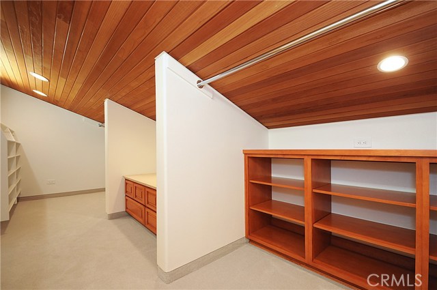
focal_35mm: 15
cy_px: 145
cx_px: 218
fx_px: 182
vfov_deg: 77.2
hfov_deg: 100.5
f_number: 8
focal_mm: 10
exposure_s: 1/15
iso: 320
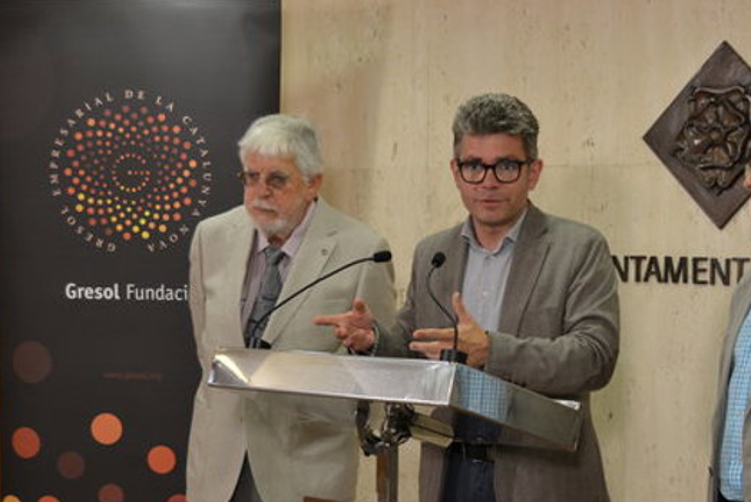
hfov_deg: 26.9
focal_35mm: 75
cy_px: 324
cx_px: 461
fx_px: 1565
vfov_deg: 18.2
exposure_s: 1/60
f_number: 4.8
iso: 640
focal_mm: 38
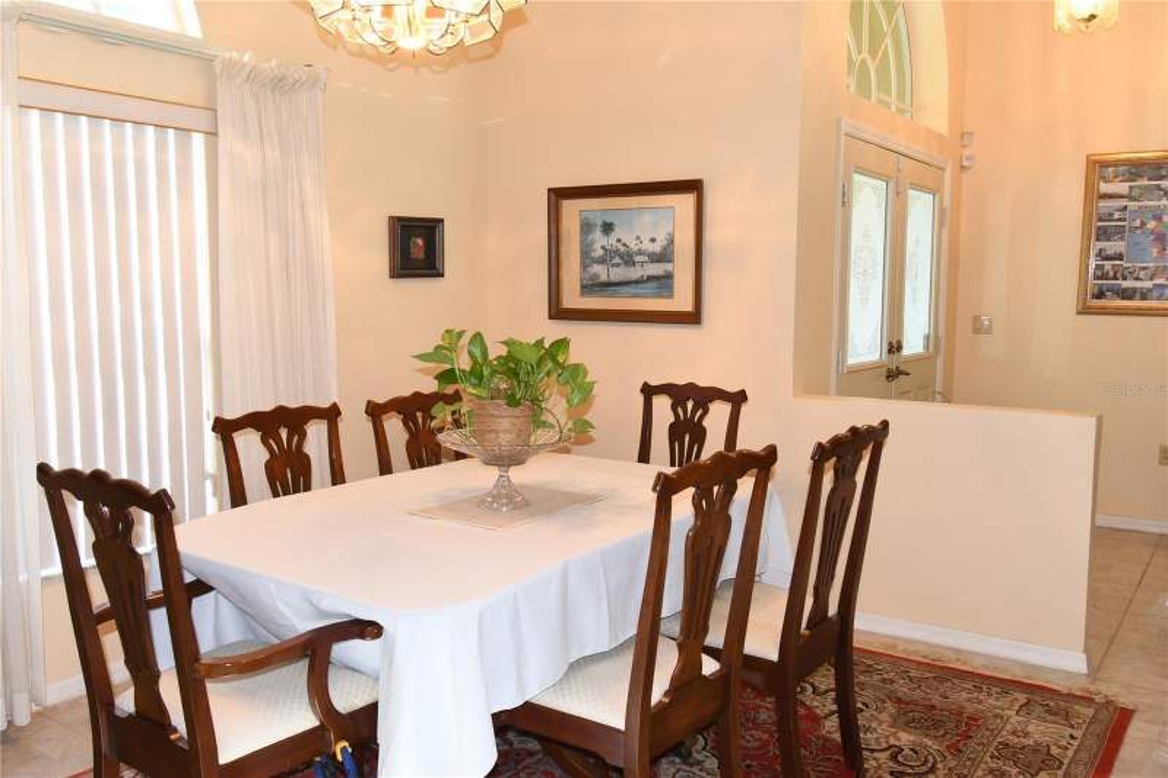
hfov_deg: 61.9
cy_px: 389
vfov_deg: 43.6
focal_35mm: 30
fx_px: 973
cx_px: 584
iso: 400
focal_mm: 15
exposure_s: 1/15
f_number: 7.1
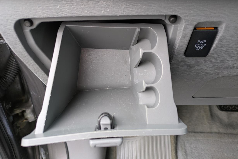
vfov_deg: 47.9
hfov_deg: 67.4
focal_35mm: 27
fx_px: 178
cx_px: 121
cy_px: 79
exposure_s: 1/100
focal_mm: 5.43
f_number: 1.89
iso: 67
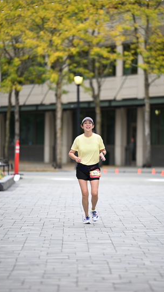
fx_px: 1632
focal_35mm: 211
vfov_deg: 10.2
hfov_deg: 5.8
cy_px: 147
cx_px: 91
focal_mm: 200
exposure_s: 1/2000
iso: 640
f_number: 2.8
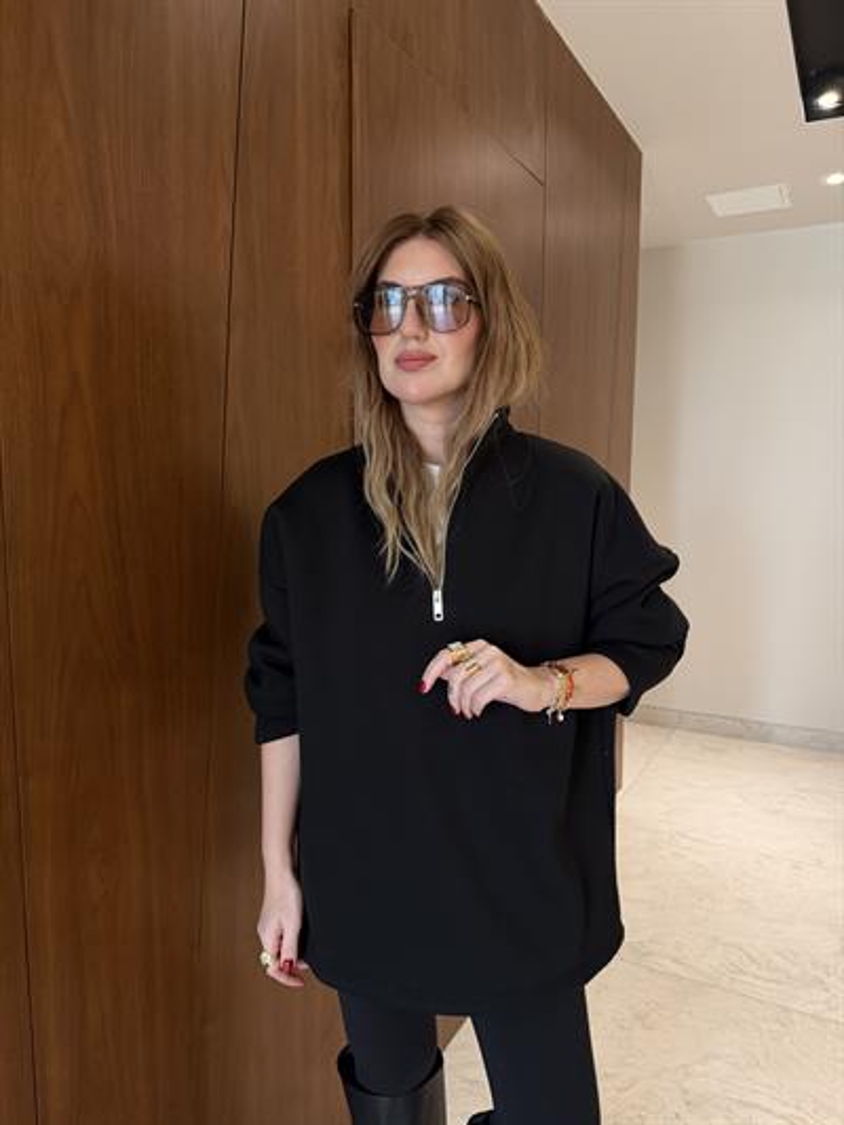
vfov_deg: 71.6
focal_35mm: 24
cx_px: 422
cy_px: 562
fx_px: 780
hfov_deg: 56.8
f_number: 1.78
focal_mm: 6.76
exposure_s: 1/50
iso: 500
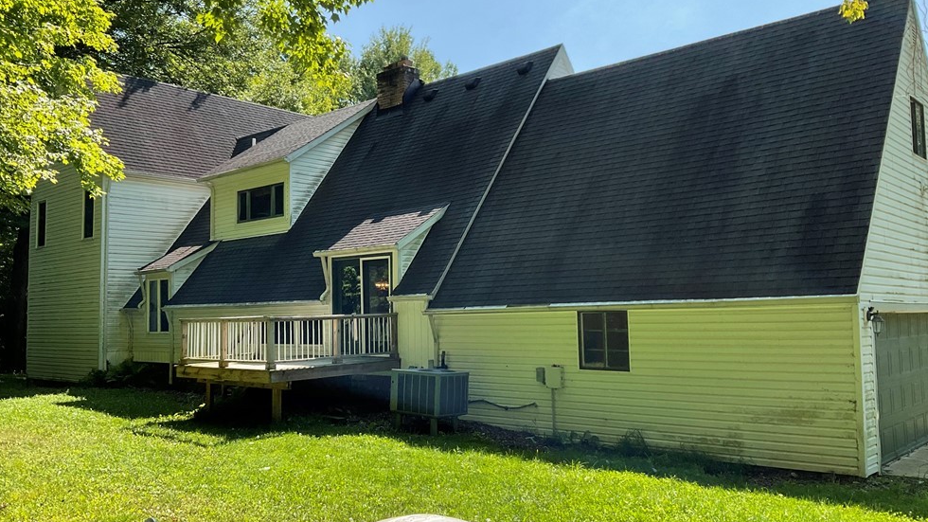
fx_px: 812
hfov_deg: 59.5
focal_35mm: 33
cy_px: 253
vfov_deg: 35.6
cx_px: 460
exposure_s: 1/759
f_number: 1.8
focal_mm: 3
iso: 16
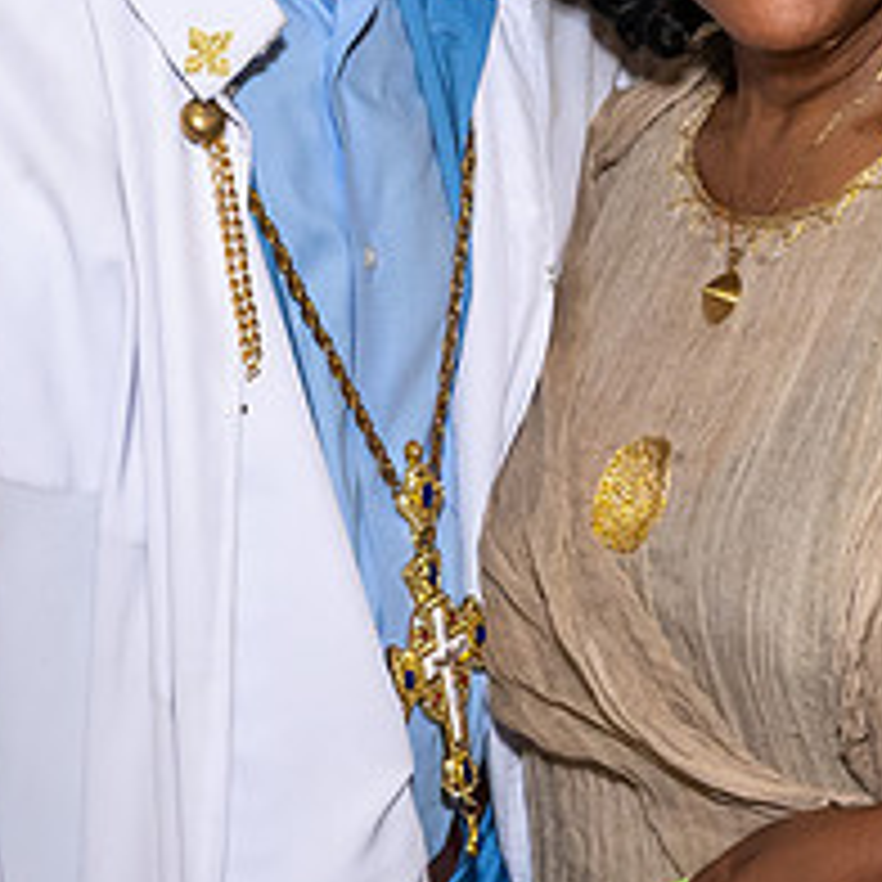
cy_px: 22
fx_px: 3430
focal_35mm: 119
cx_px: 889
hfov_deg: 14.4
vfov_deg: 14.4
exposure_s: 1/250
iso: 1250
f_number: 7.1
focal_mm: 23
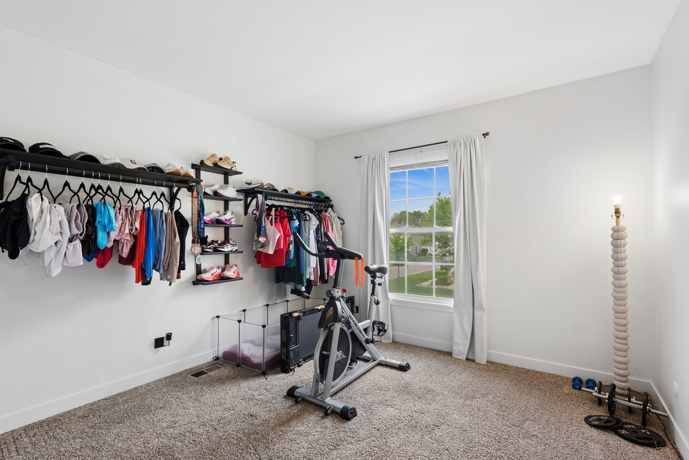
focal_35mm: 17
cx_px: 344
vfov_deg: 70.5
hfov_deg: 93.3
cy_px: 230
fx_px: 325
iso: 400
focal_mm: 17
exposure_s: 1/13
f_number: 8
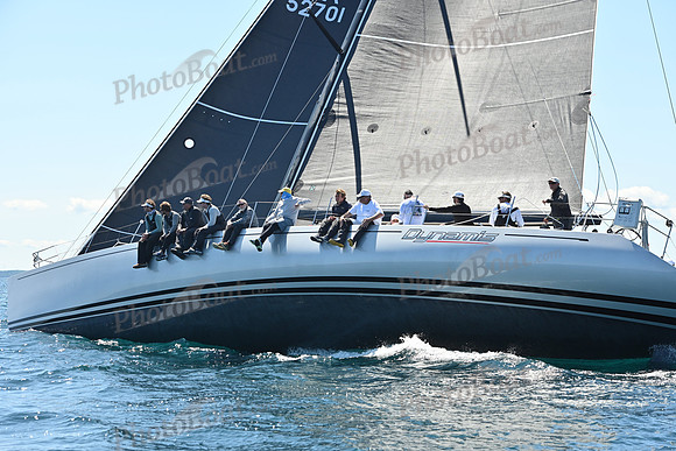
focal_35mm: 82
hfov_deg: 24.8
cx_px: 338
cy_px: 226
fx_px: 1540
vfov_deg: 16.7
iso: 320
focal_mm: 82
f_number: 6.3
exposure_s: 1/1000
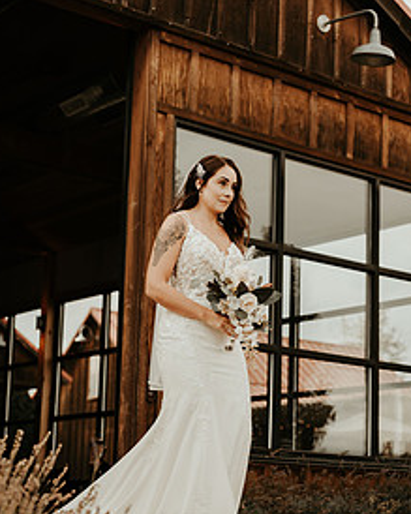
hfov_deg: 19.9
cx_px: 253
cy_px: 313
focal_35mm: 77
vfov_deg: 24.7
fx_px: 1171
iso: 100
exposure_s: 1/500
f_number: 2.8
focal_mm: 50
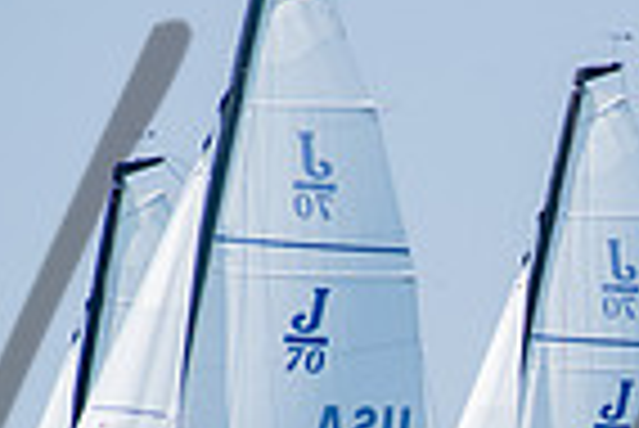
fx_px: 19012
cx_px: 832
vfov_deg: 1.3
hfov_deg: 1.9
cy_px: 665
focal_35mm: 1070
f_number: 8
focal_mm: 175
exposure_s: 1/1250
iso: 400
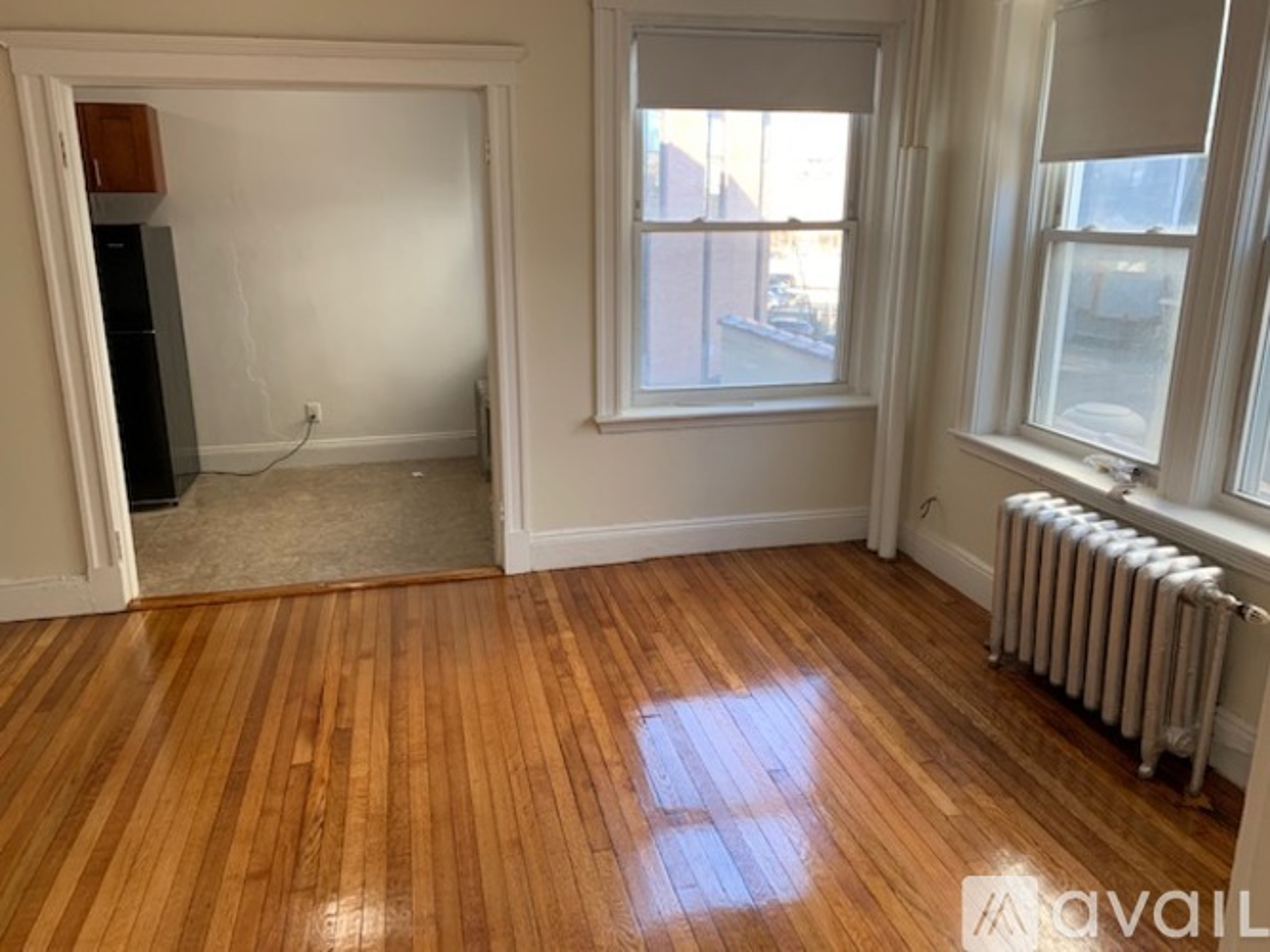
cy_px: 476
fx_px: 954
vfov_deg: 53.0
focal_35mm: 26
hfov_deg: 67.3
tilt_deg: -14.8
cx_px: 635
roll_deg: +0.0
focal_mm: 4.25
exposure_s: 1/121
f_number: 1.8
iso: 100
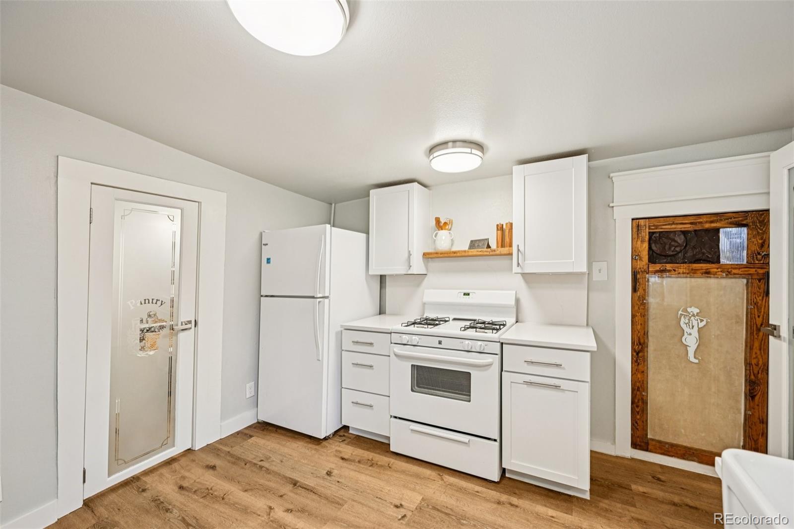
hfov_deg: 104.3
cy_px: 264
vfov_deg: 81.2
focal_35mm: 14
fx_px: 309
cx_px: 397
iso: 320
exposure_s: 1/15
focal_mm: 14
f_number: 8
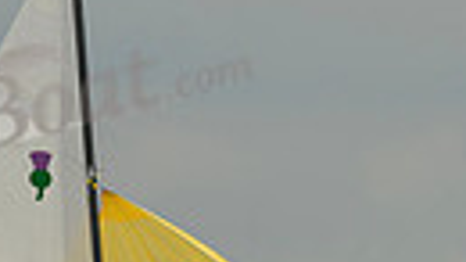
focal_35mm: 1358
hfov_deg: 1.6
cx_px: 441
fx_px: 16773
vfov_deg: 0.9
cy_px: 587
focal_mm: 290
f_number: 8
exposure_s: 1/1250
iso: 200
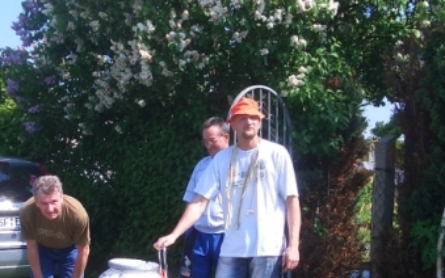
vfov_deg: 18.5
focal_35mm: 70
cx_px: 152
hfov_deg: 29.2
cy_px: 207
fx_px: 849
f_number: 4.3
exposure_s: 1/320
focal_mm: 5.8
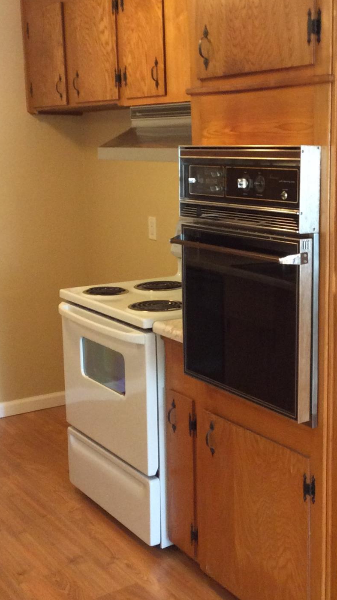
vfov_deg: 41.3
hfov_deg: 23.4
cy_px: 303
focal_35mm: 50
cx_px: 290
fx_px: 795
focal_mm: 3.3
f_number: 2.4
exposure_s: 1/25
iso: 200
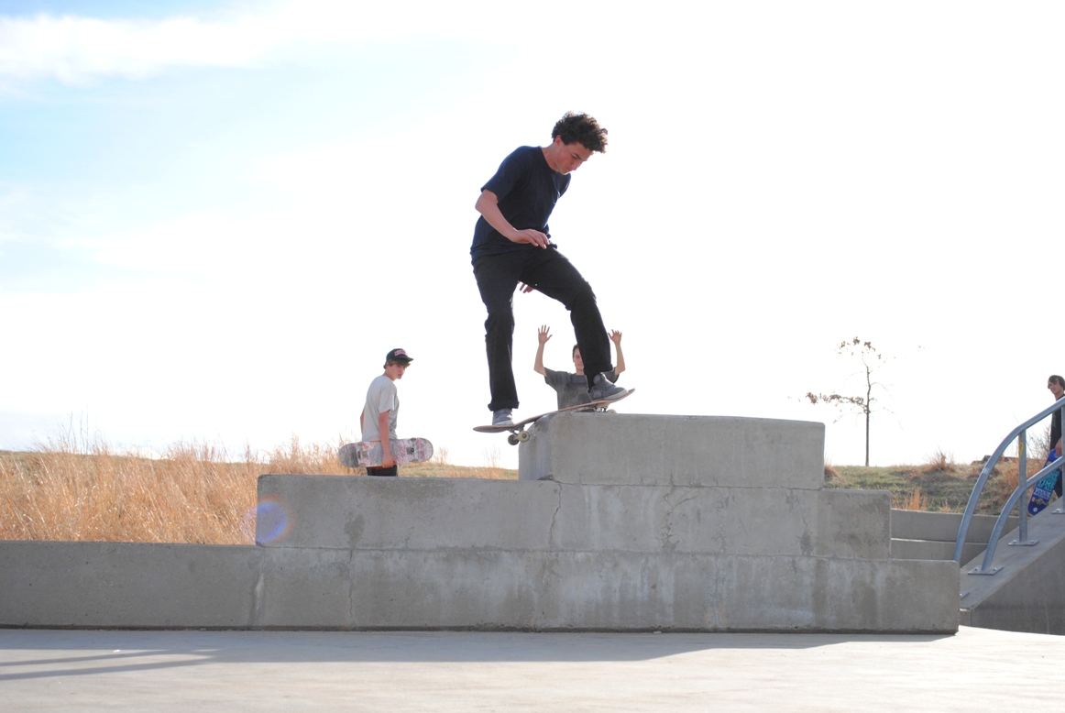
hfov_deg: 33.4
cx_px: 532
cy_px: 356
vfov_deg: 22.7
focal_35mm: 60
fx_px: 1777
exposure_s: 1/1000
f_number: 5.3
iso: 400
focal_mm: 40
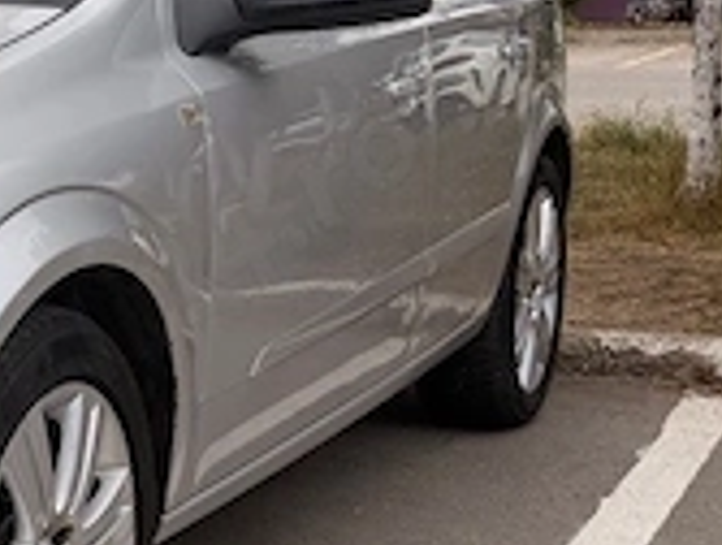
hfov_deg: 19.7
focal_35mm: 86
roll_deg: +2.4
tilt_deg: -11.2
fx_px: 1798
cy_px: 337
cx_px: -359
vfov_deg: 17.2
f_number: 1.78
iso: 80
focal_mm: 6.76
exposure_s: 1/1618
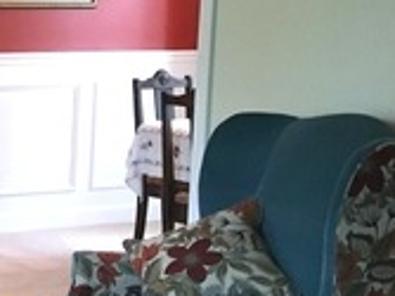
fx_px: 1266
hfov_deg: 15.1
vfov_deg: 13.3
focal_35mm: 111
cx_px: -341
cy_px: 102
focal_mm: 4.15
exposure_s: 1/24
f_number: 2.2
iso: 200
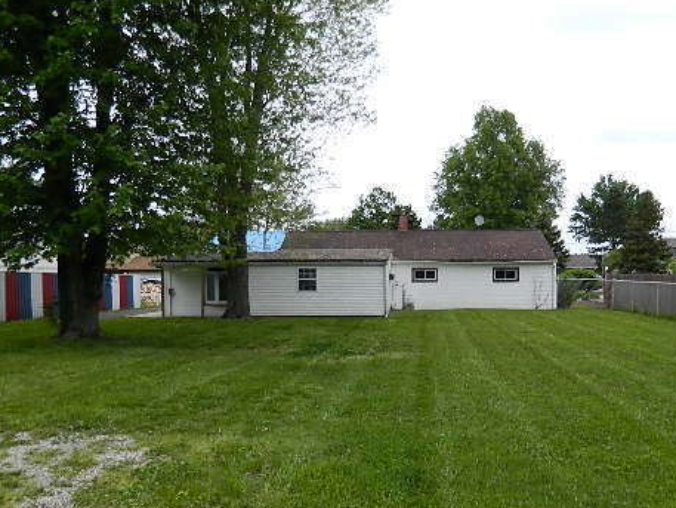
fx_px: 684
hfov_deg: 52.2
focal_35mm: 35
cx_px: 413
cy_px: 324
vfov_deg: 40.4
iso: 80
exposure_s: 1/30
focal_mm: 4.5
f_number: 3.1
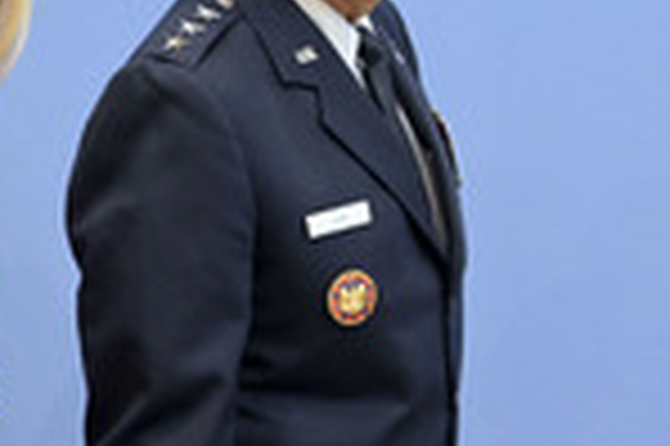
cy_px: 311
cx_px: -16
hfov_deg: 14.8
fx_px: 2528
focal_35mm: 136
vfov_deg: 10.1
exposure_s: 1/400
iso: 5000
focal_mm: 45
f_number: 5.6
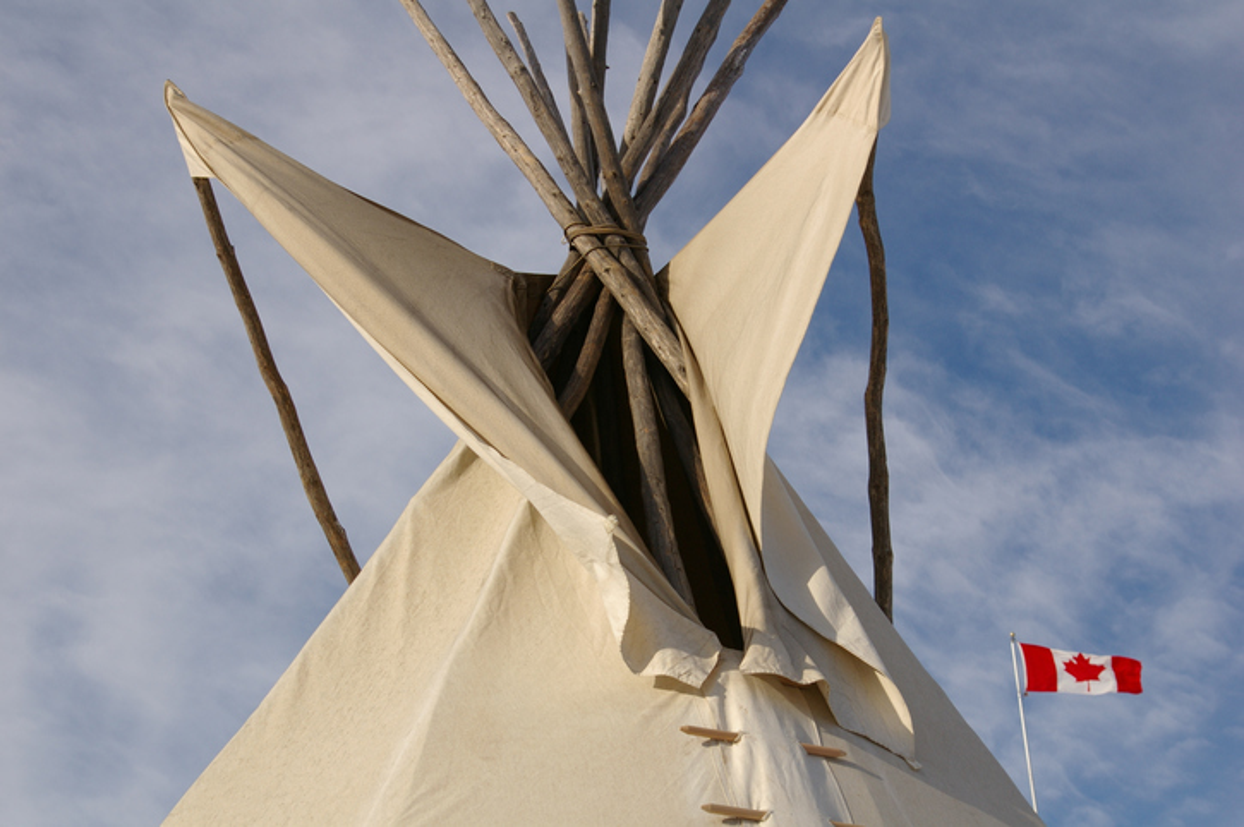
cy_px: 414
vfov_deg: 22.6
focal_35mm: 60
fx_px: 2071
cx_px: 622
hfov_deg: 33.4
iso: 200
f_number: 11
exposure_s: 1/500
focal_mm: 40
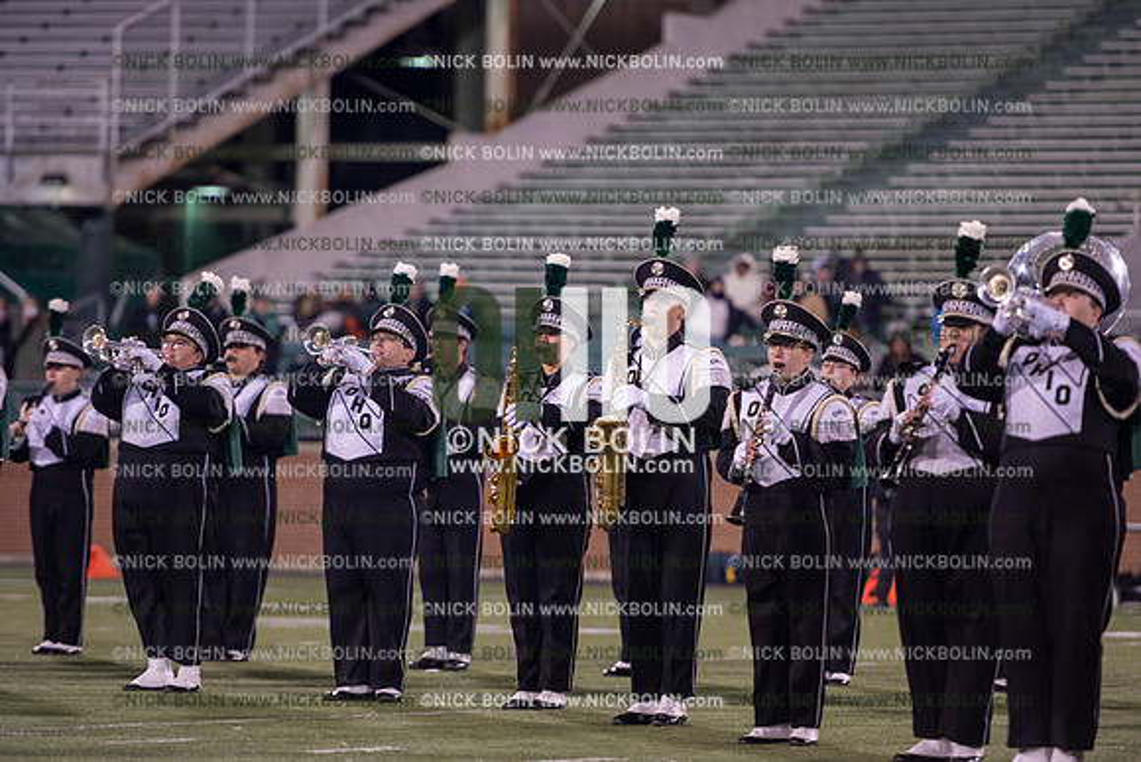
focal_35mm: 195
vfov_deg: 7.0
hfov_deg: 10.5
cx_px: 570
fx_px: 6182
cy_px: 381
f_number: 2.8
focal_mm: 195
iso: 2500
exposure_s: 1/1250
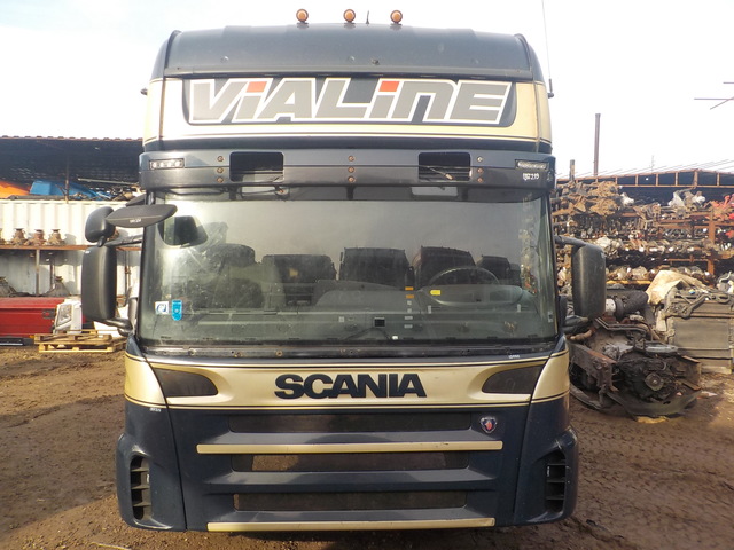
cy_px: 275
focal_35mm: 30
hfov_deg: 60.0
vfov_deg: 46.8
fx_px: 636
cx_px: 367
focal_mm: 4.1
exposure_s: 1/250
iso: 125
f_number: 3.3
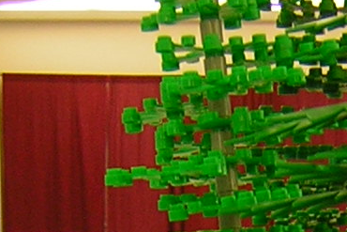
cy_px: 539
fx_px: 1562
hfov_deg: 12.5
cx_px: 361
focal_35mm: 162
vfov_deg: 7.9
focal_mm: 4.7
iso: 50
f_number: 2.6
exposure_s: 1/6
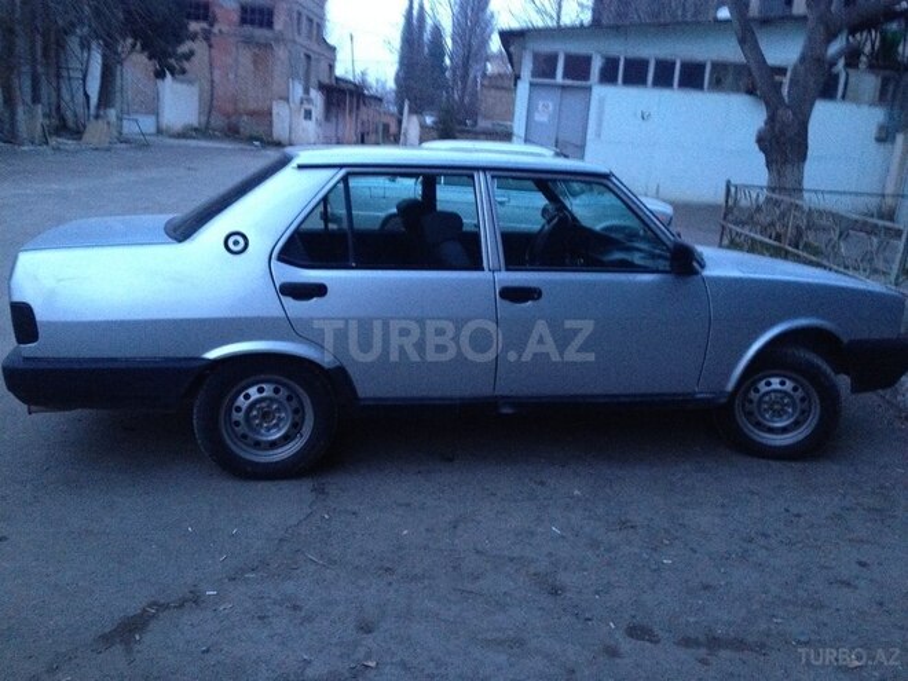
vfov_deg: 40.7
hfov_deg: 52.6
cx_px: 454
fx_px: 918
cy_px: 340
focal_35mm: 35
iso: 320
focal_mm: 4.28
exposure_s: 1/17
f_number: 2.4
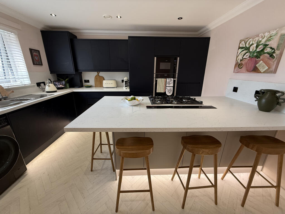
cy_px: 107
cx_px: 142
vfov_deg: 85.7
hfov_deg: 102.1
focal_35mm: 14
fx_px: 115
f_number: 2.2
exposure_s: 1/100
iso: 160
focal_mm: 2.22
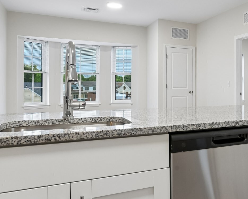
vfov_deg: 42.2
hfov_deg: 46.3
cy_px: 93
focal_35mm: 35
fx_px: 257
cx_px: 225
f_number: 11
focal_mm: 17
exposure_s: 1/8
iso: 400
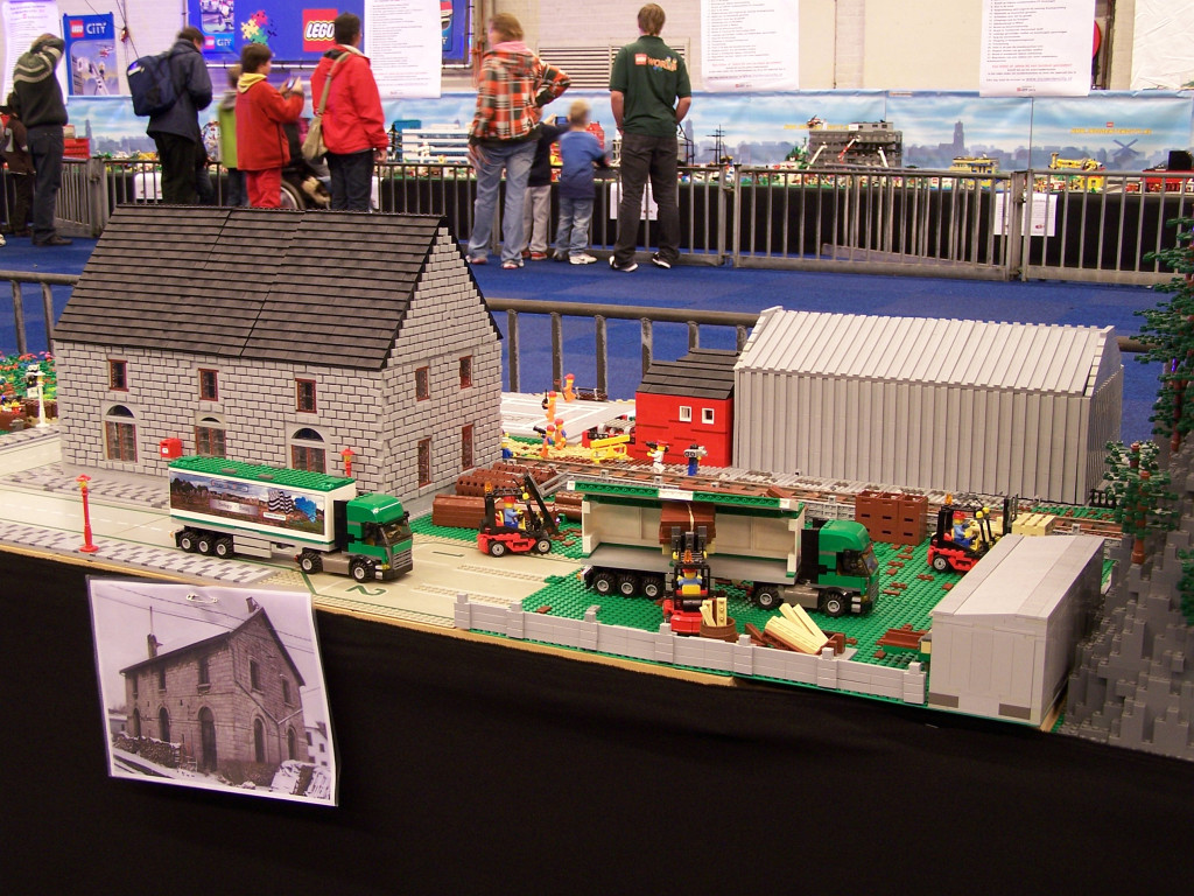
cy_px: 448
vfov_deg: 33.6
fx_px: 1483
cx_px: 597
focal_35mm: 43
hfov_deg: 43.9
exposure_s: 1/2
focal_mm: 7.1
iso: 80
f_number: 2.9
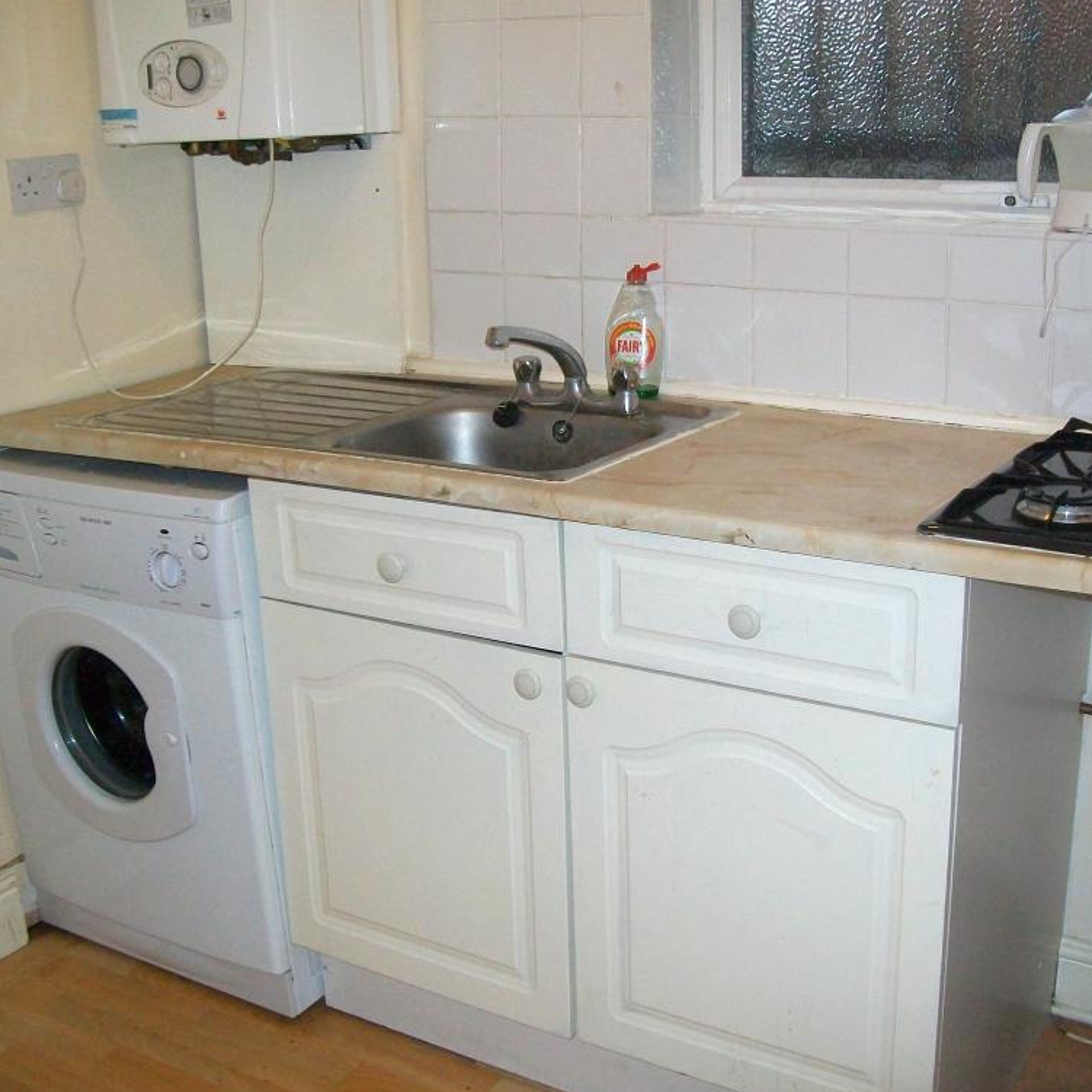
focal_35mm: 41
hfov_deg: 40.8
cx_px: 625
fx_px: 1463
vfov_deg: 40.9
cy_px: 547
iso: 160
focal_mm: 6.1
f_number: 2.7
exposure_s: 1/60
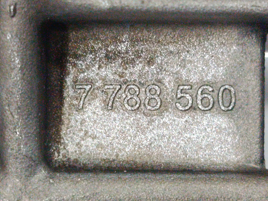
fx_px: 945
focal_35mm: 122
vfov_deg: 12.1
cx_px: 134
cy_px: 100
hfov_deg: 16.1
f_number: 1.7
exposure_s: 1/25
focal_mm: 5.24
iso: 1230
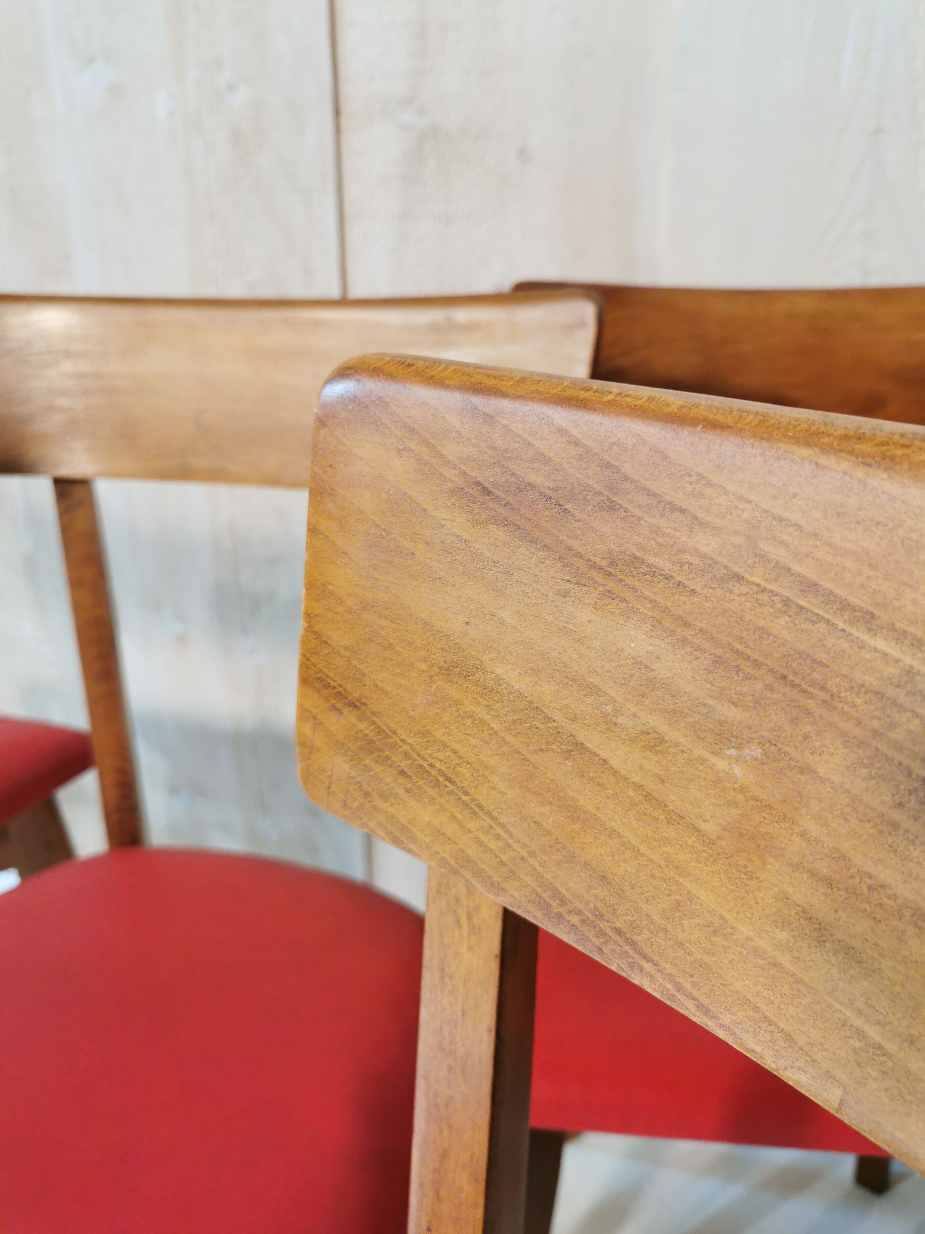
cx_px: 462
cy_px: 617
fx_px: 962
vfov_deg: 65.3
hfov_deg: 51.4
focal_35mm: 27
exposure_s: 1/50
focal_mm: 5.58
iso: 125
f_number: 1.8
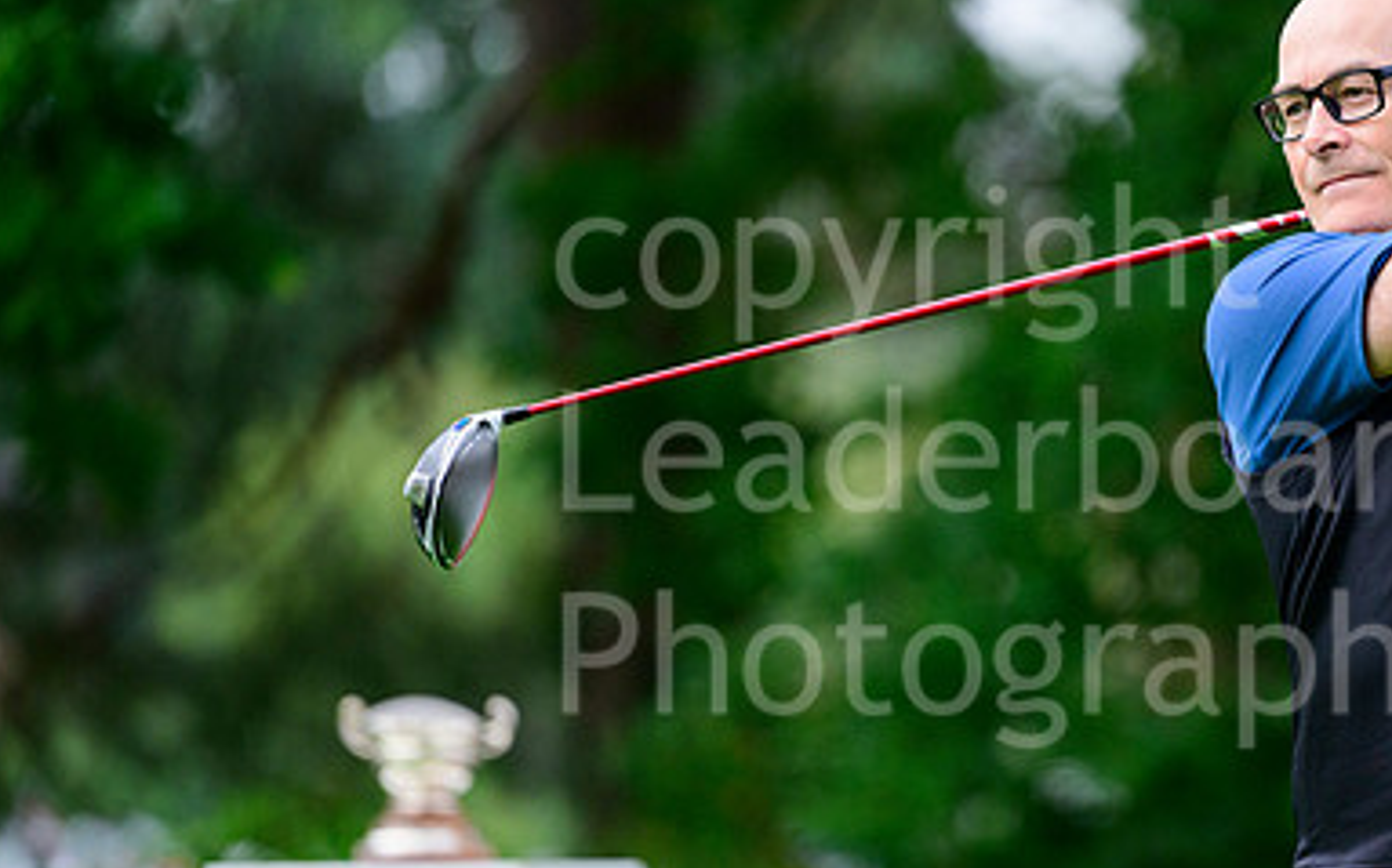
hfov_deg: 6.8
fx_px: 11717
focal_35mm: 309
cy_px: 485
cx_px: 1032
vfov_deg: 4.2
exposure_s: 1/2000
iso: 1250
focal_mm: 200
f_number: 2.8
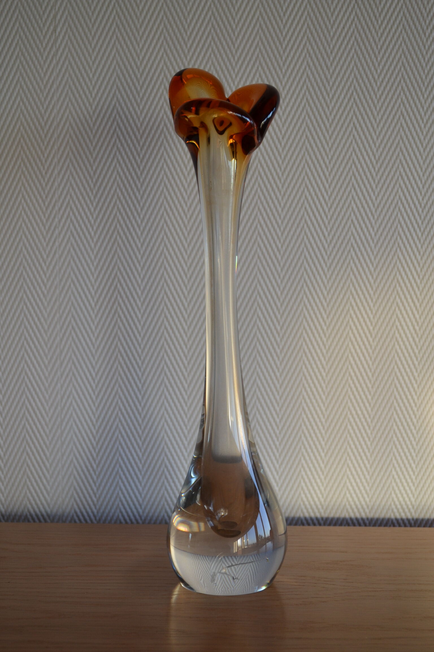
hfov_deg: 22.6
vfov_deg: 33.4
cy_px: 326
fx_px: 1085
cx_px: 217
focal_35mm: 60
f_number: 5.3
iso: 400
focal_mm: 40
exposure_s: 1/80
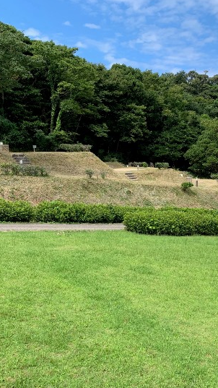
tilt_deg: -5.4
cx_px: 114
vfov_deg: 52.8
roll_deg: +1.1
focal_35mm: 38
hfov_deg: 31.2
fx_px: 391
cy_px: 194
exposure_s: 1/1266
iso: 25
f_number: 1.8
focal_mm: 4.25
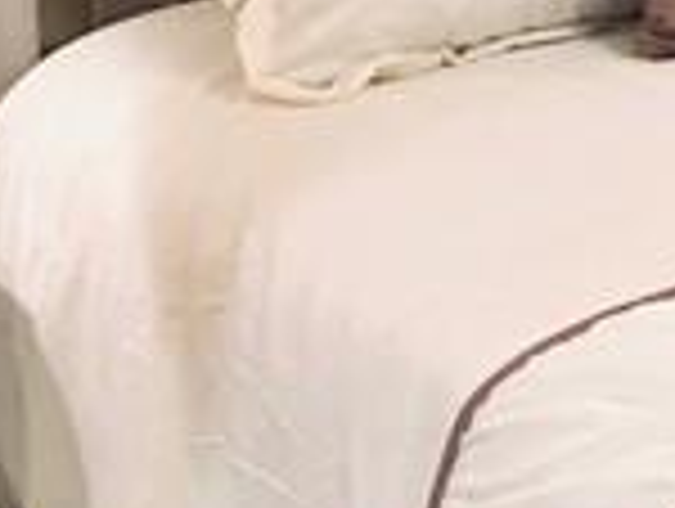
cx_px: 1269
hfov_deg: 10.4
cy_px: -292
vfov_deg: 8.2
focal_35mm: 177
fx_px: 3457
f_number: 1.8
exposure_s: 1/60
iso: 250
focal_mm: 4.25
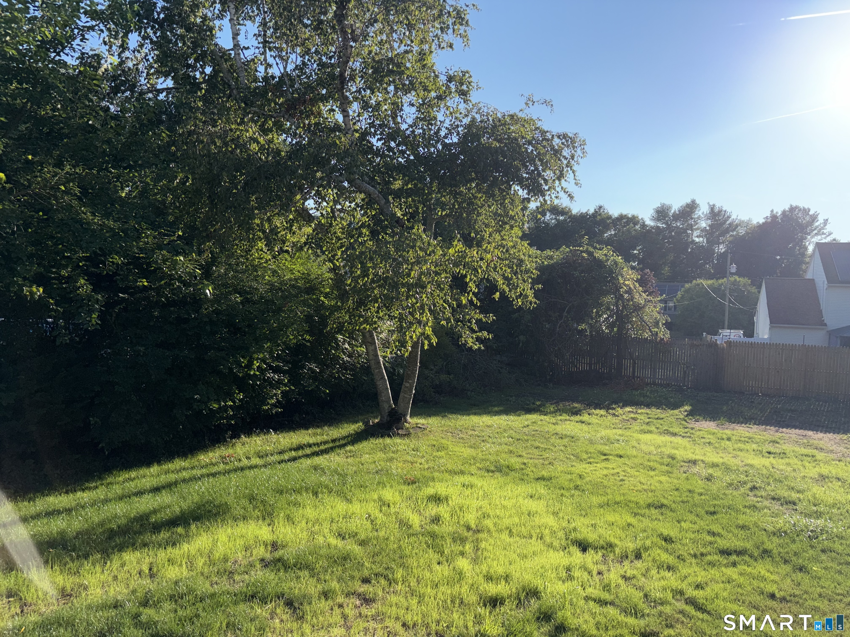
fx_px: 638
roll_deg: +0.2
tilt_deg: -2.8
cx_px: 425
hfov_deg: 67.3
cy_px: 318
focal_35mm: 26
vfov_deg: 53.1
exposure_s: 1/1901
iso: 40
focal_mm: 5.96
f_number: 1.6
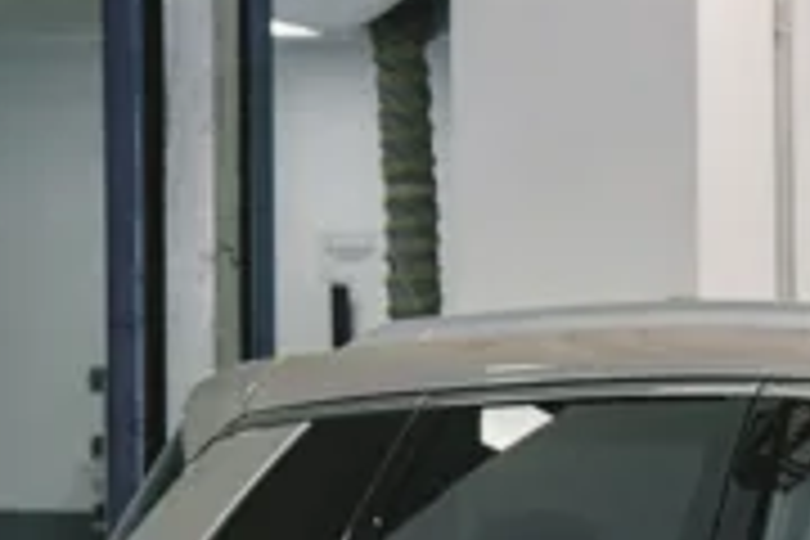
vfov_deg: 6.3
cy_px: 693
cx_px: 1926
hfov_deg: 8.7
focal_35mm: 216
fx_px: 4860
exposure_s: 1/80
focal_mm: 38
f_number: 4.5
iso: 320
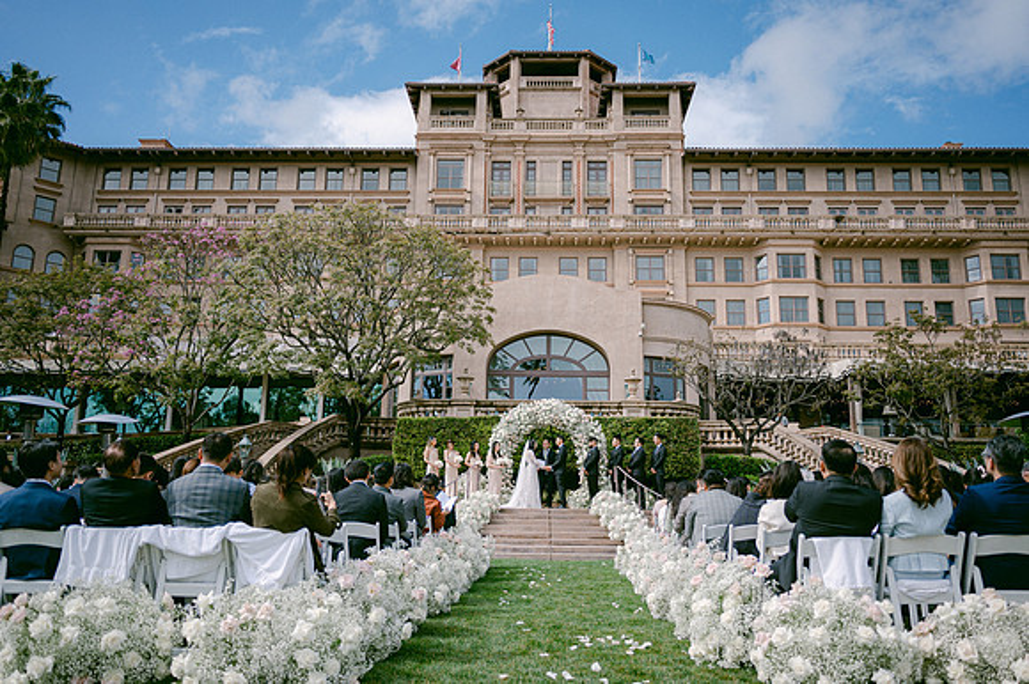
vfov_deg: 45.7
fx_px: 813
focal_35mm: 28
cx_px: 514
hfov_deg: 64.7
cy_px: 342
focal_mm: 28
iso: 100
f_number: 2.8
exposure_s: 1/2000
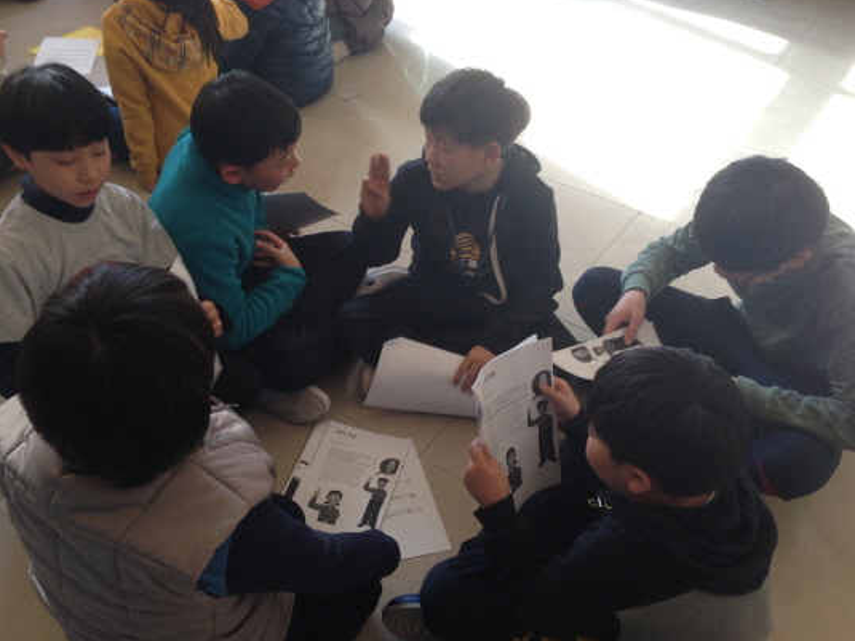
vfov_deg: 38.6
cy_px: 313
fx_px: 914
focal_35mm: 37
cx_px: 401
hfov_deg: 50.1
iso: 50
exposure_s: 1/60
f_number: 2.4
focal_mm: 4.12
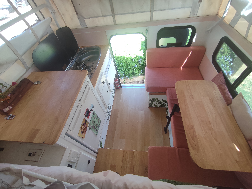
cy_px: 94
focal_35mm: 16
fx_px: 117
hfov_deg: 94.5
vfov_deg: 78.2
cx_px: 126
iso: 63
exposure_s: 1/100
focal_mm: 1.65
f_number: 2.2
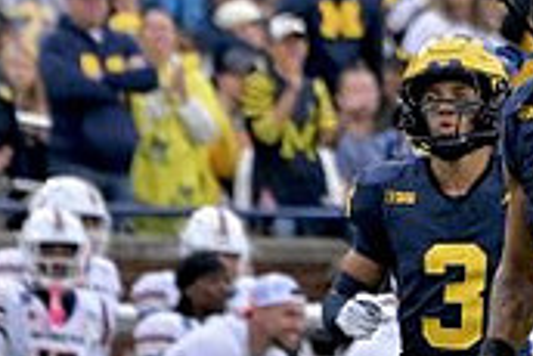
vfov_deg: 1.0
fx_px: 20967
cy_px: 339
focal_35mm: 1415
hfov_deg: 1.5
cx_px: 685
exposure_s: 1/1000
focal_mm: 280
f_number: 5.6
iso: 1250
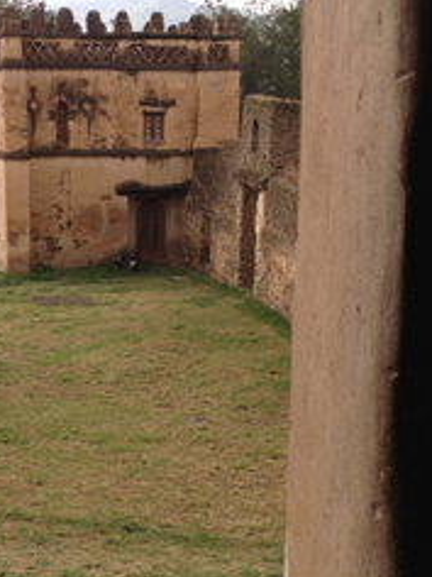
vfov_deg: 24.7
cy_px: 353
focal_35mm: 79
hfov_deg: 18.4
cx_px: 46
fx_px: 1315
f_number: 2.4
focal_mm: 4.28
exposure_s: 1/272
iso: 64
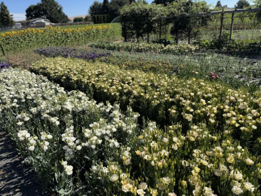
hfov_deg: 71.6
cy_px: 98
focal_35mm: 24
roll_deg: +4.3
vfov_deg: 56.8
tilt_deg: -22.3
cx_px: 130
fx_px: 181
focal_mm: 6.76
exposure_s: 1/4049
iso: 80
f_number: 1.78
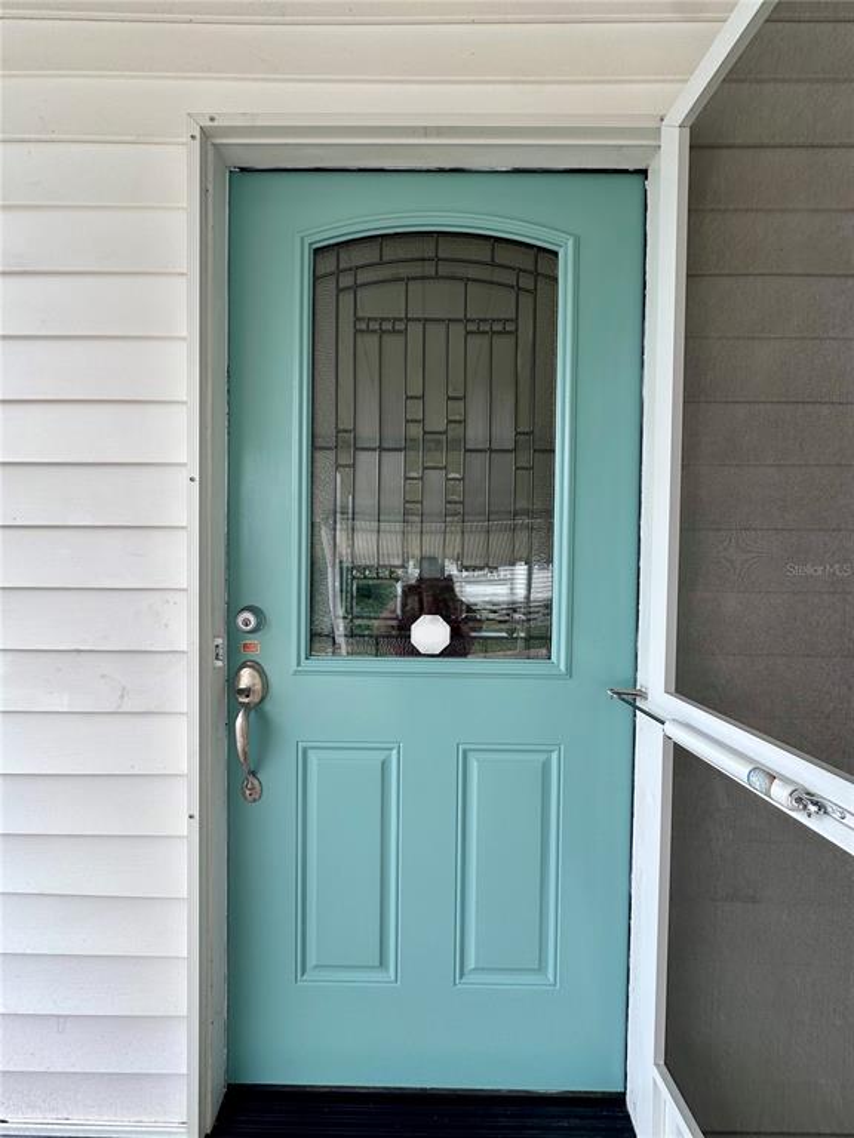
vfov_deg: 102.1
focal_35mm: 14
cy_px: 569
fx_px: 461
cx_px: 427
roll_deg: -0.5
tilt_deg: -0.9
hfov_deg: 85.7
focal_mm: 2.22
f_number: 2.2
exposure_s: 1/346
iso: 40
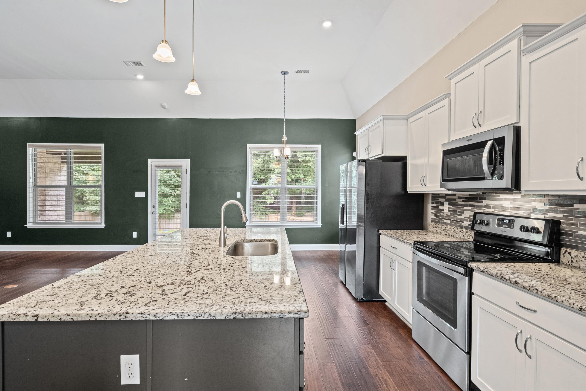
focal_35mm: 17
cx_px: 285
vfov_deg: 70.4
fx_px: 277
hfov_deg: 93.3
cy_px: 192
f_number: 9.5
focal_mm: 16
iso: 800
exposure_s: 1/2
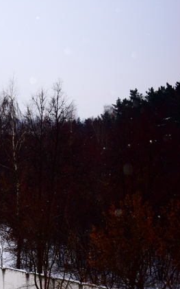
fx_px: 729
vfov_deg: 22.3
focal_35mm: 93
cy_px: 164
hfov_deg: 13.5
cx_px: -66
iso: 400
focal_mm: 35
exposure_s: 1/125
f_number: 5.6
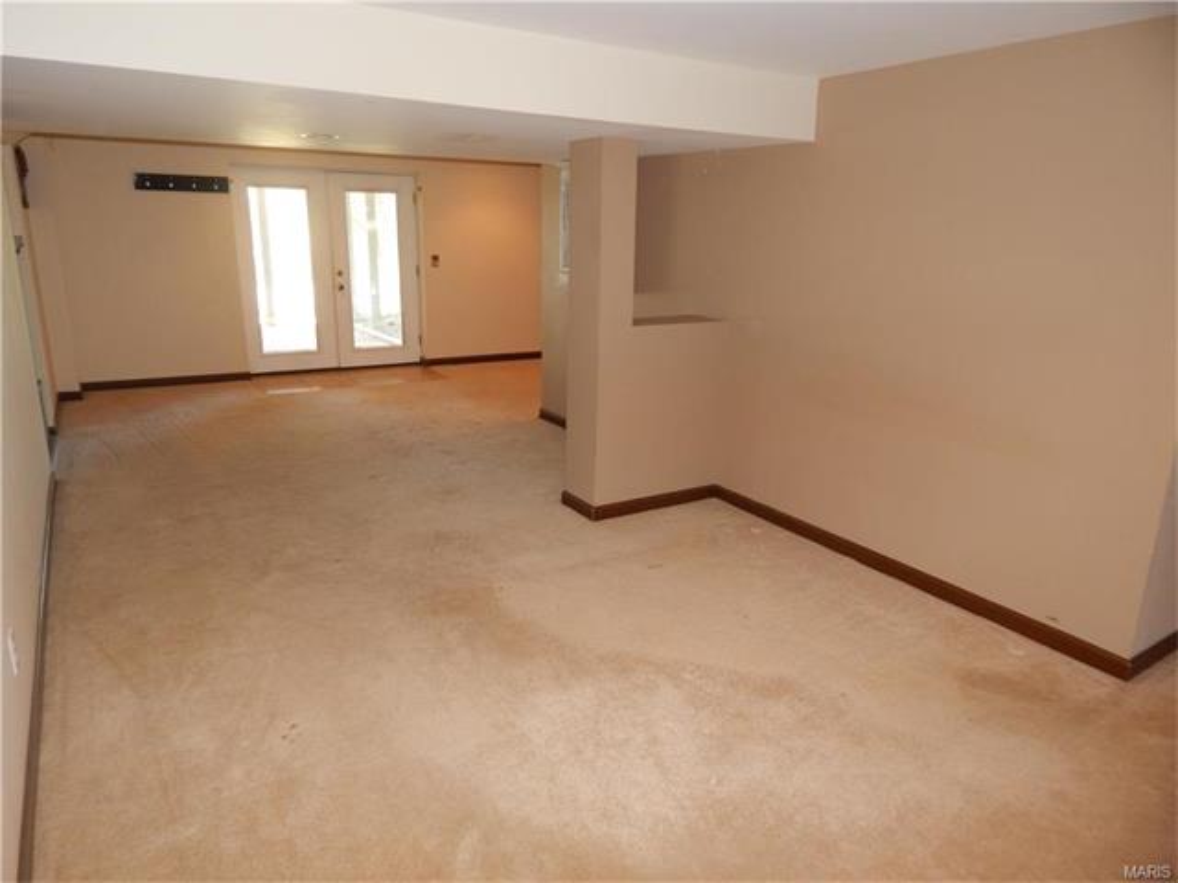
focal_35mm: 22
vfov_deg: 61.1
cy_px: 442
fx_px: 749
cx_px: 589
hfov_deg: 76.4
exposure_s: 1/30
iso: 200
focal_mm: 4
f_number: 3
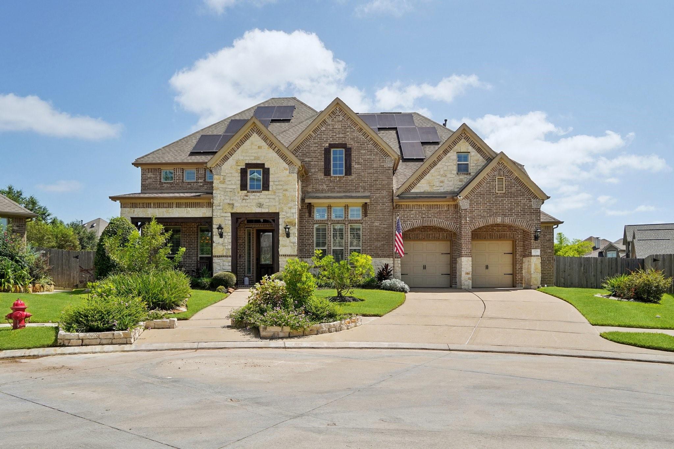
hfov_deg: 73.7
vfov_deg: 53.1
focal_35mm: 24
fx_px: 449
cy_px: 224
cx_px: 337
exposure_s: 1/1600
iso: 500
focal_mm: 24
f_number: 8
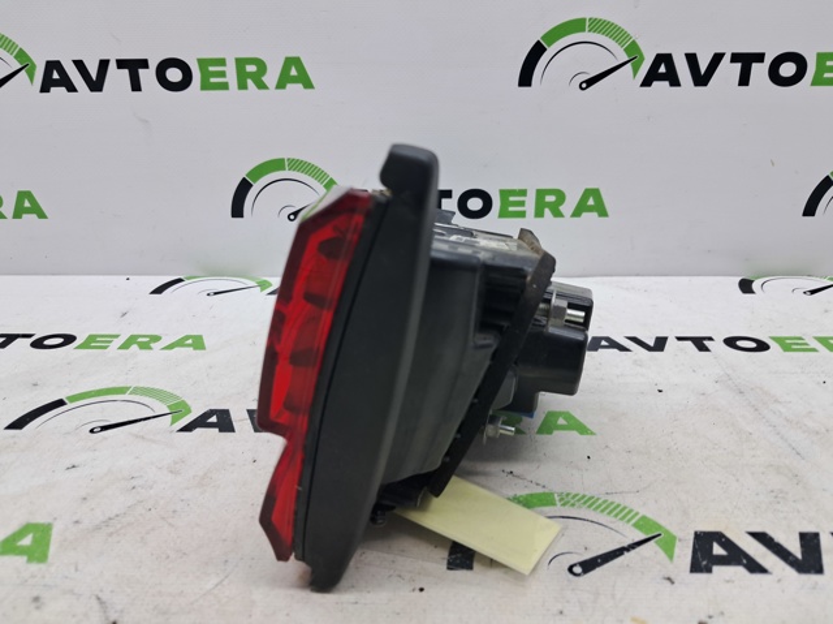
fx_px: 649
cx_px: 416
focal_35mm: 27
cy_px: 312
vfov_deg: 51.3
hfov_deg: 65.4
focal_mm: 4
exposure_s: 1/50
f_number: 1.8
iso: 50
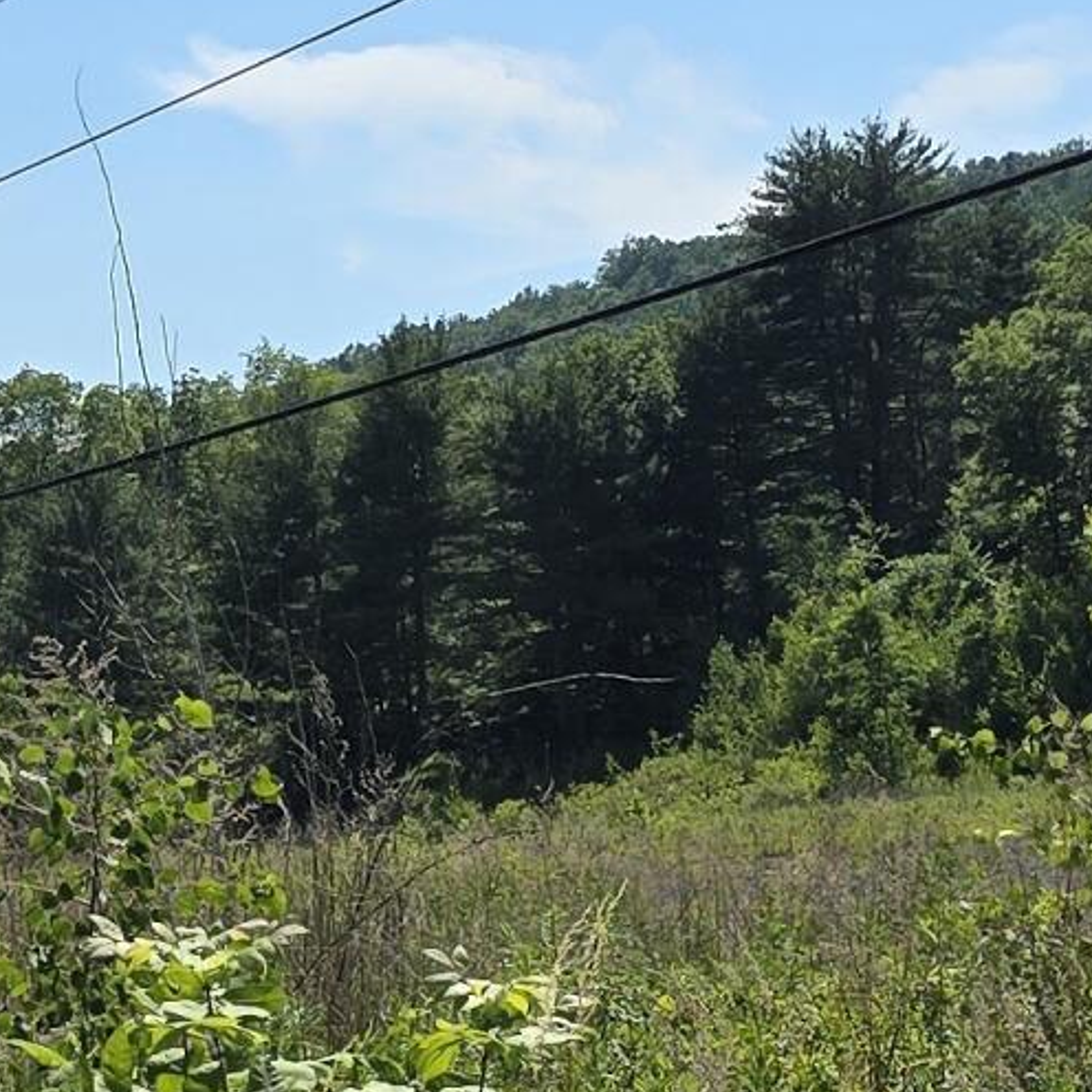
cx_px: 106
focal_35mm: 123
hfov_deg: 14.0
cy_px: 936
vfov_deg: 14.1
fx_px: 4390
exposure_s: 1/1350
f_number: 1.7
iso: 12
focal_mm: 6.3
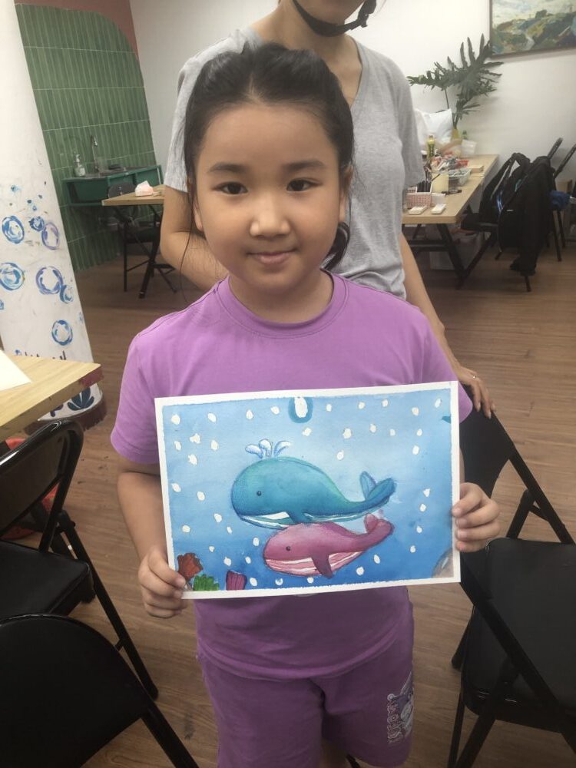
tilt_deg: -24.3
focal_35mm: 28
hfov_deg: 49.7
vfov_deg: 63.4
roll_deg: +5.1
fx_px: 621
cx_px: 288
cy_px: 384
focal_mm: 3.99
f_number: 1.8
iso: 20
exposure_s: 1/40
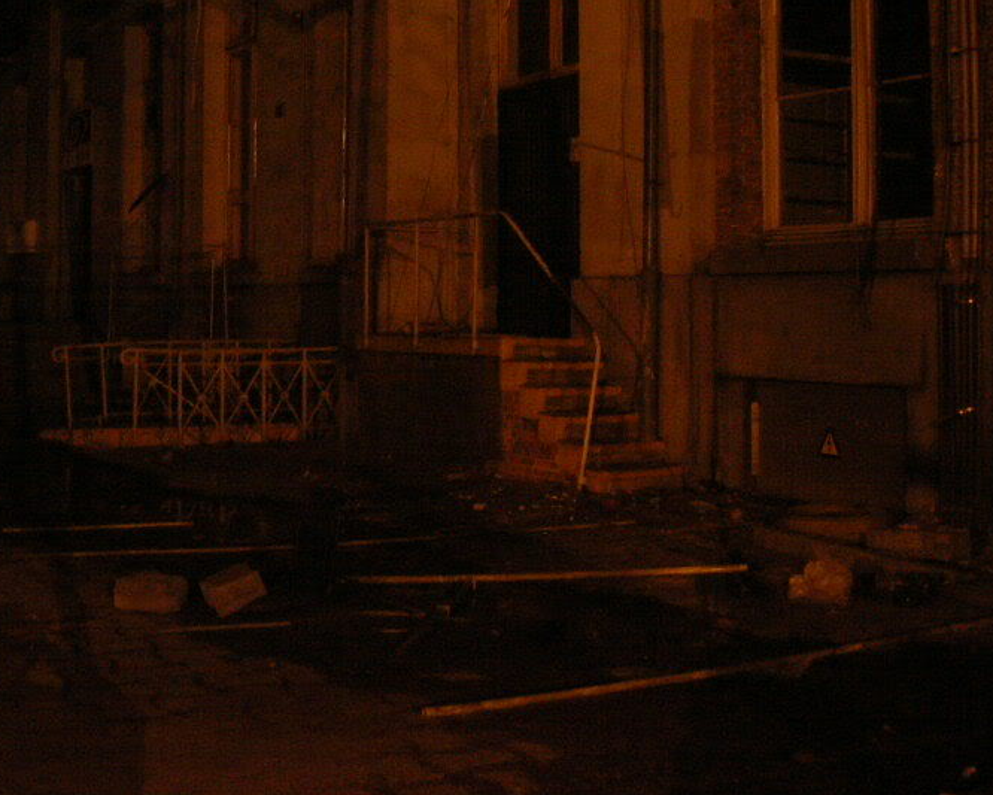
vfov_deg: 29.4
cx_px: 407
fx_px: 1499
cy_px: 249
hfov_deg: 36.5
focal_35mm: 51
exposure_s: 2
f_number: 2.9
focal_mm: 5.7
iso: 200
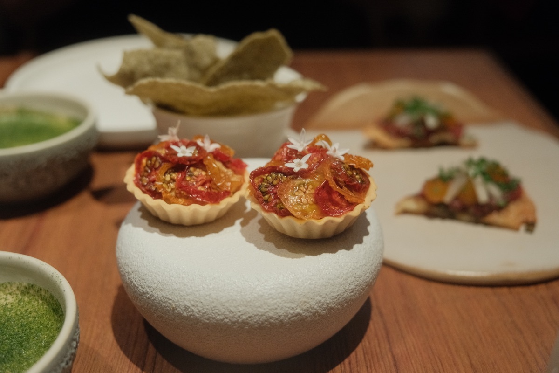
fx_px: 637
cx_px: 280
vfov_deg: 32.6
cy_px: 186
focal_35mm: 41
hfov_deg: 47.4
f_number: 2.8
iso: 1600
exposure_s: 1/60
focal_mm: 27.2
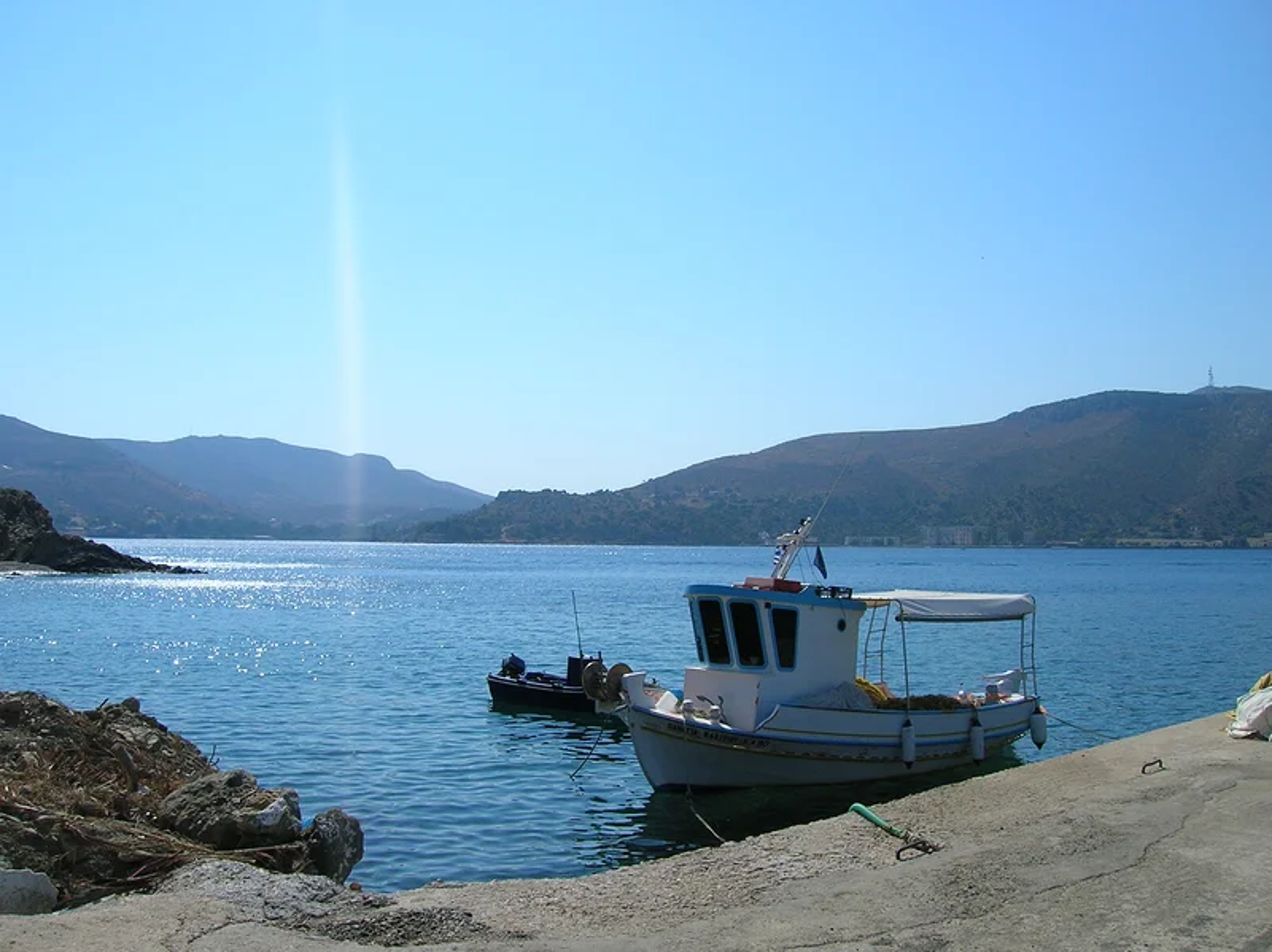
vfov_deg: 41.8
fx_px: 1249
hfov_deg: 54.0
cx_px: 636
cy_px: 476
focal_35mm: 34
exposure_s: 1/890
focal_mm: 5.7
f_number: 4.9
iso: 50
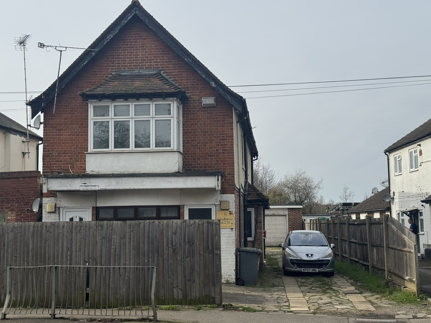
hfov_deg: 39.7
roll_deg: +0.9
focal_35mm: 48
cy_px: 162
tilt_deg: +6.0
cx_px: 216
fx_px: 598
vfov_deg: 30.3
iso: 64
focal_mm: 6.76
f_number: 1.78
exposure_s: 1/4608
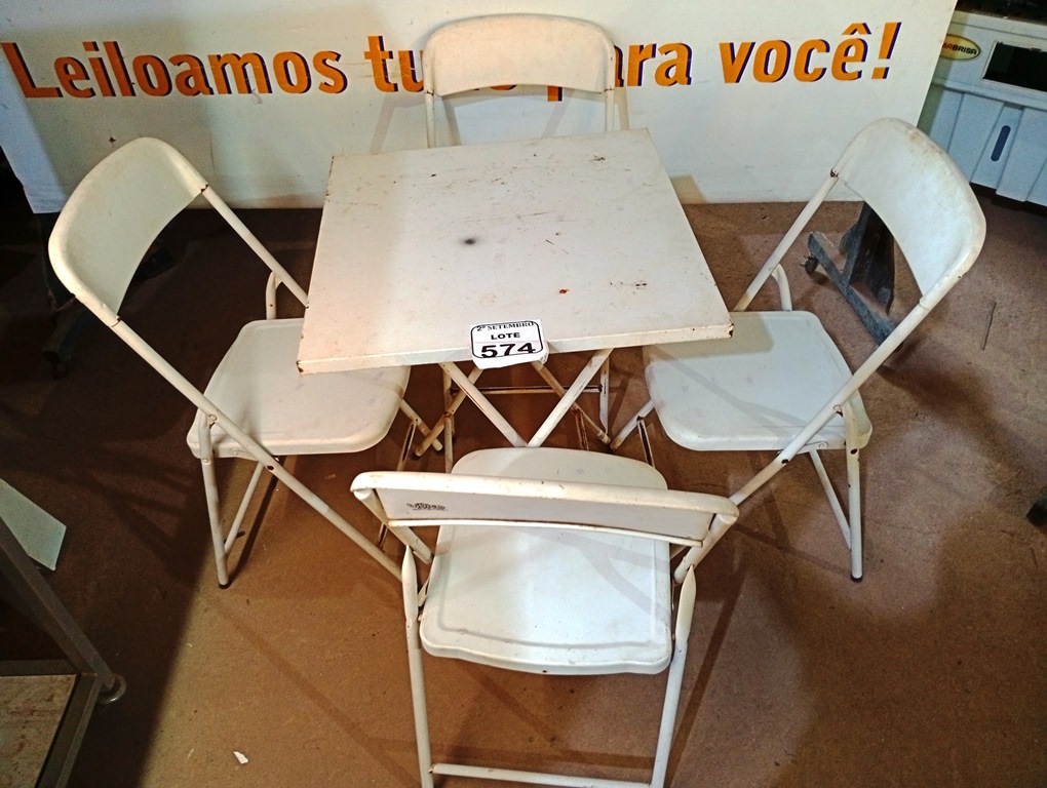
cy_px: 394
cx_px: 524
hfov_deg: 65.2
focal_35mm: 27
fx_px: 818
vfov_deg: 51.5
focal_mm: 3.98
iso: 606
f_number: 1.8
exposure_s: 1/24
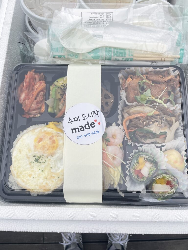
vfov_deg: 67.3
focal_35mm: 26
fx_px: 188
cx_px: 94
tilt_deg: -74.6
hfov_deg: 53.1
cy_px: 125
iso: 32
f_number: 1.6
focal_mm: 4.2
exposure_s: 1/437
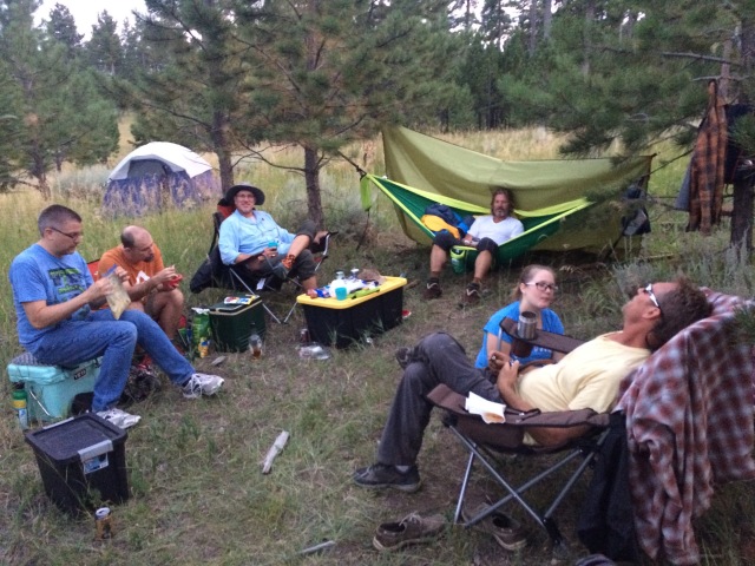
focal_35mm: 29
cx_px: 378
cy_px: 283
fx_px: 633
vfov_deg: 48.2
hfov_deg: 61.7
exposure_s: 1/15
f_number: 2.2
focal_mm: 4.15
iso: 320
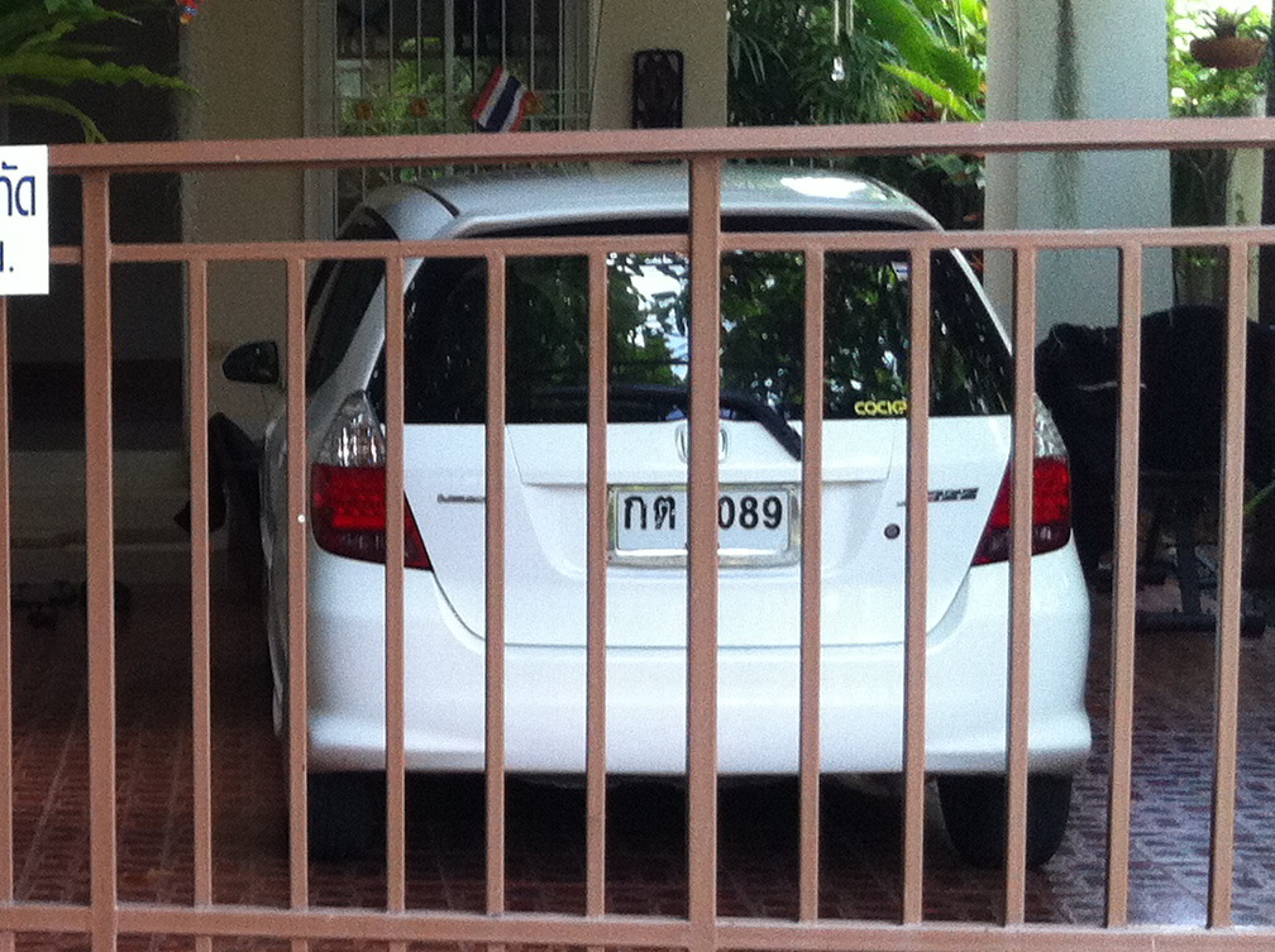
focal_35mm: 90
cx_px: -293
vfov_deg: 16.4
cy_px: 463
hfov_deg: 20.3
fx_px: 3310
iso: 125
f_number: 2.8
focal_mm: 3.85
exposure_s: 1/120
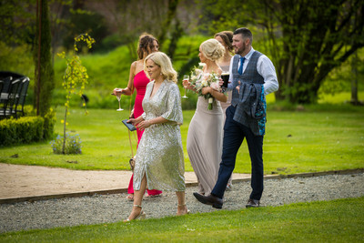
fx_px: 2023
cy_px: 122
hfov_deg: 10.3
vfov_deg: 6.9
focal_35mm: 200
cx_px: 182
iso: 160
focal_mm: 200
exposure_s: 1/1000
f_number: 2.8
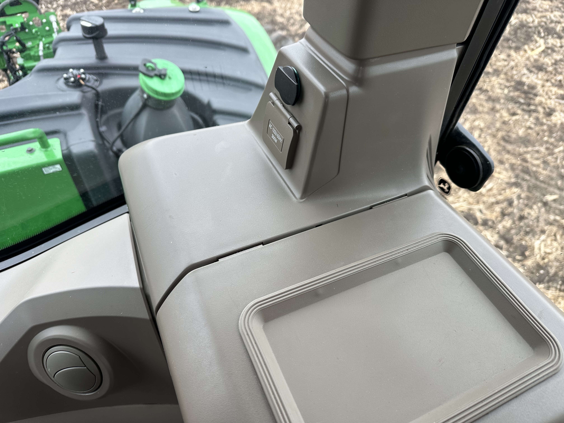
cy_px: 212
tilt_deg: -47.9
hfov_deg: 71.6
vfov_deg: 56.8
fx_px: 391
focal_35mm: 24
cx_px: 282
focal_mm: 6.86
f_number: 1.78
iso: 64
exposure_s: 1/121
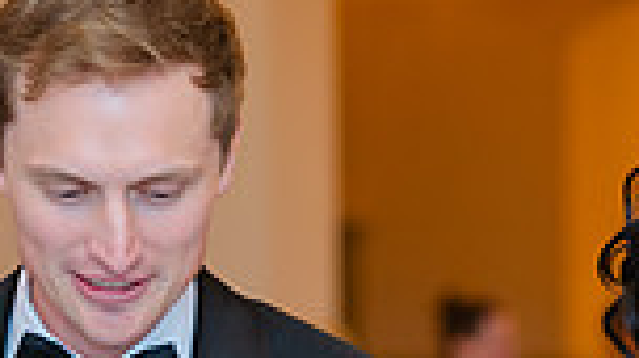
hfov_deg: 10.8
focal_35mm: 200
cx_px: 462
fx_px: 3384
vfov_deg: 6.0
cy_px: 541
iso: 320
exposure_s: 1/125
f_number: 1.8
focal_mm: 50
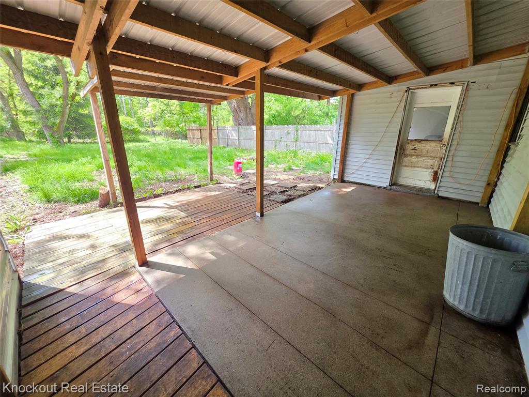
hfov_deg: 106.2
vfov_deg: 89.9
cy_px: 198
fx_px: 199
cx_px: 264
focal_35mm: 13
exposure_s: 1/120
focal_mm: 2.2
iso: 100
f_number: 1.9
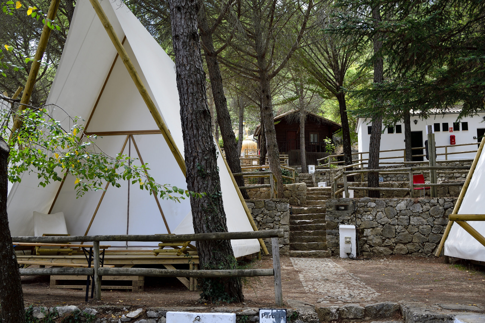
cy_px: 162
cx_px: 242
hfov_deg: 49.6
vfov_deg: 34.2
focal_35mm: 39
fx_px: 525
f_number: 4.5
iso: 100
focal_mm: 26
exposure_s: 1/100
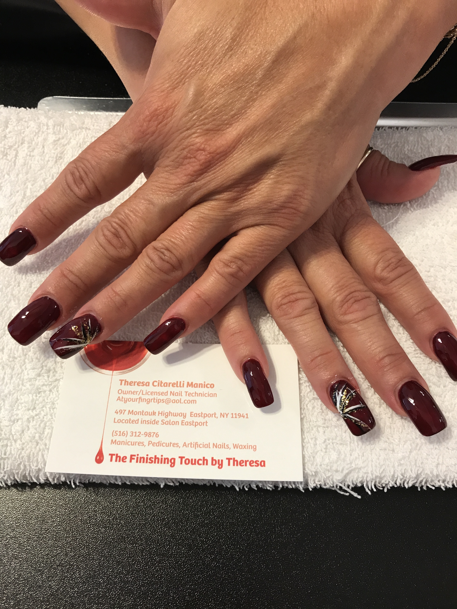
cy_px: 304
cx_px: 228
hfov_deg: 49.7
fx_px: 493
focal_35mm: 28
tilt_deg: -66.9
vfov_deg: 63.4
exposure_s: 1/20
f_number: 1.8
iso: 40
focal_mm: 3.99
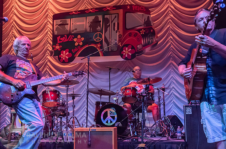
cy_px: 85
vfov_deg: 31.9
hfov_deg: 46.9
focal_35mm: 42
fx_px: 261
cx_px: 114
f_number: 5.6
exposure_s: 1/160
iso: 2500
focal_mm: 34
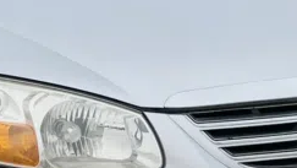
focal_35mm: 294
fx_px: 2317
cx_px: -45
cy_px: 96
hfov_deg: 7.3
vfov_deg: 4.1
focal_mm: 7.5
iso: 32
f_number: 2.2
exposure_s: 1/349
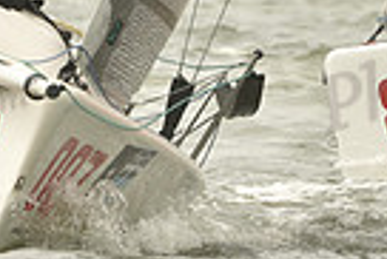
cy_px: -50
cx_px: 176
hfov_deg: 1.6
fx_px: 13742
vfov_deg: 1.1
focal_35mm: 1277
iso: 400
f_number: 9
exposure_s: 1/1000
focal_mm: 300
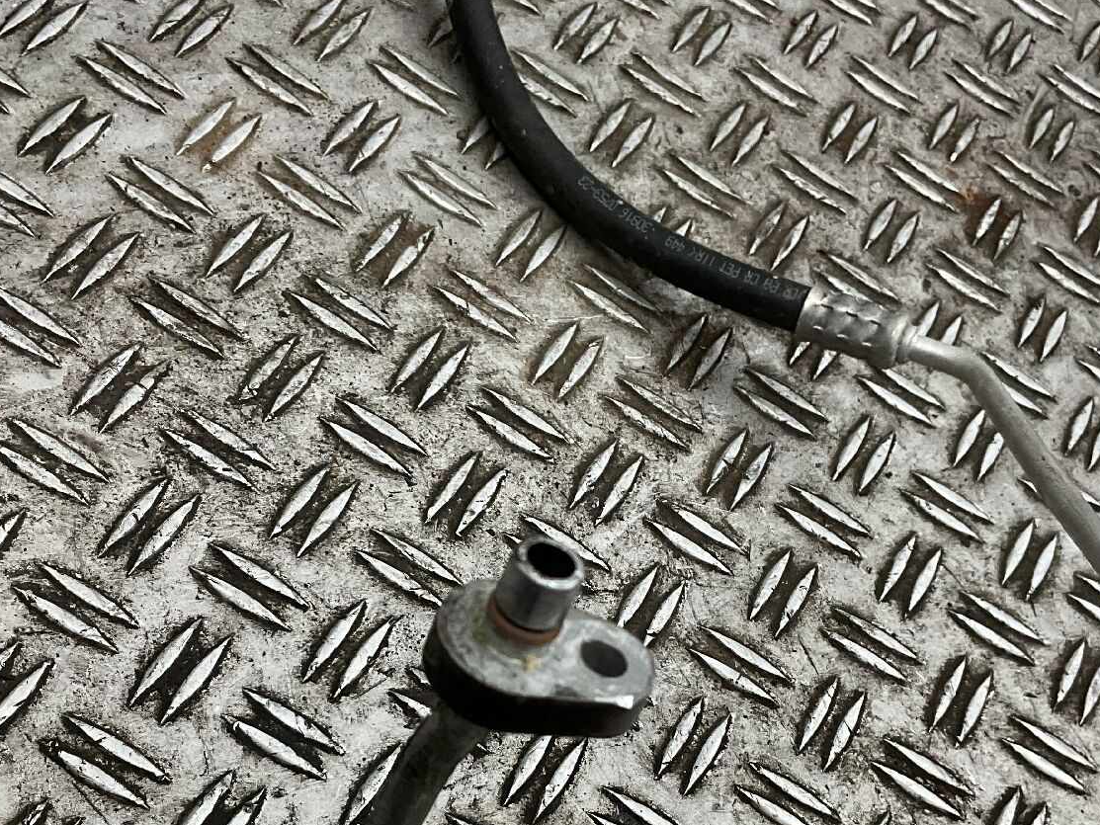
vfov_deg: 28.5
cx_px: 496
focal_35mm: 50
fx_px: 1589
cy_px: 658
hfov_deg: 38.1
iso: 40
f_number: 1.8
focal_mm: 3
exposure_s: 1/100
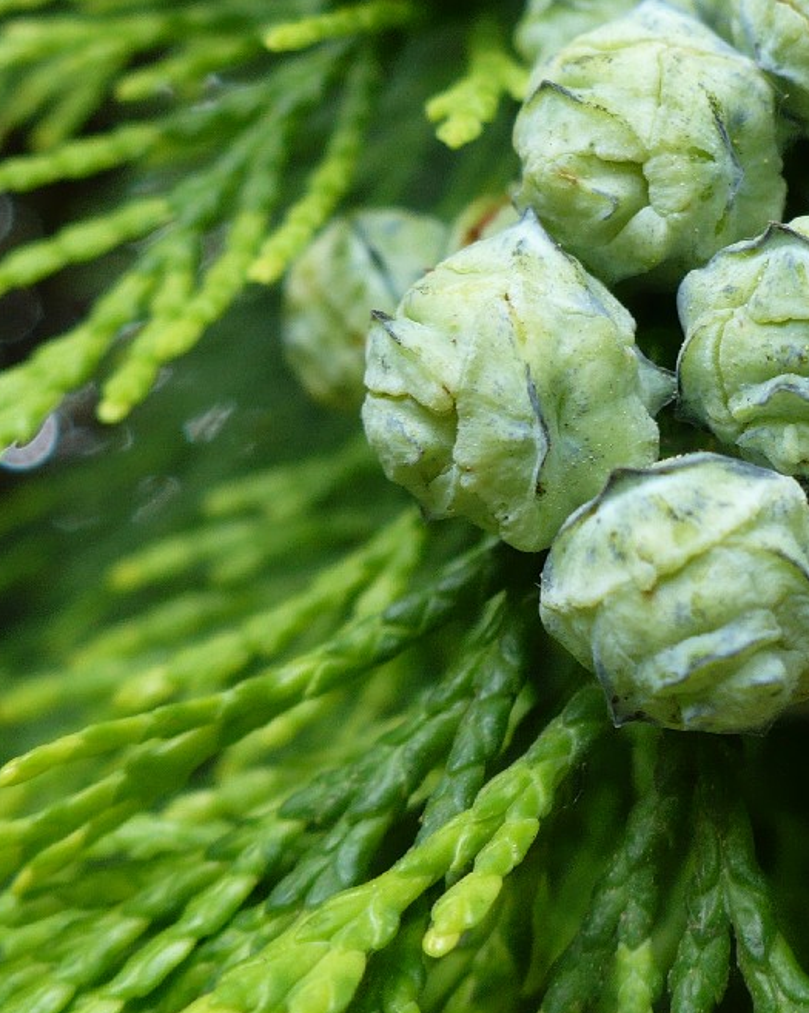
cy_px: 372
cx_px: 678
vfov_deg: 28.6
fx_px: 1977
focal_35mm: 66
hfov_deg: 22.7
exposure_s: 1/60
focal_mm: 6.1
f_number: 2.8
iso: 100
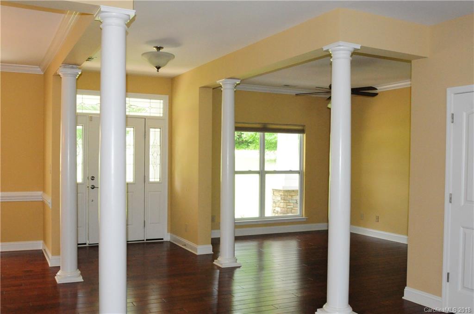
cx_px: 237
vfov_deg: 36.7
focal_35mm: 36
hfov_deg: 53.2
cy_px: 157
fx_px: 473
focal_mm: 24
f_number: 10
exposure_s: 1/60
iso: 2500
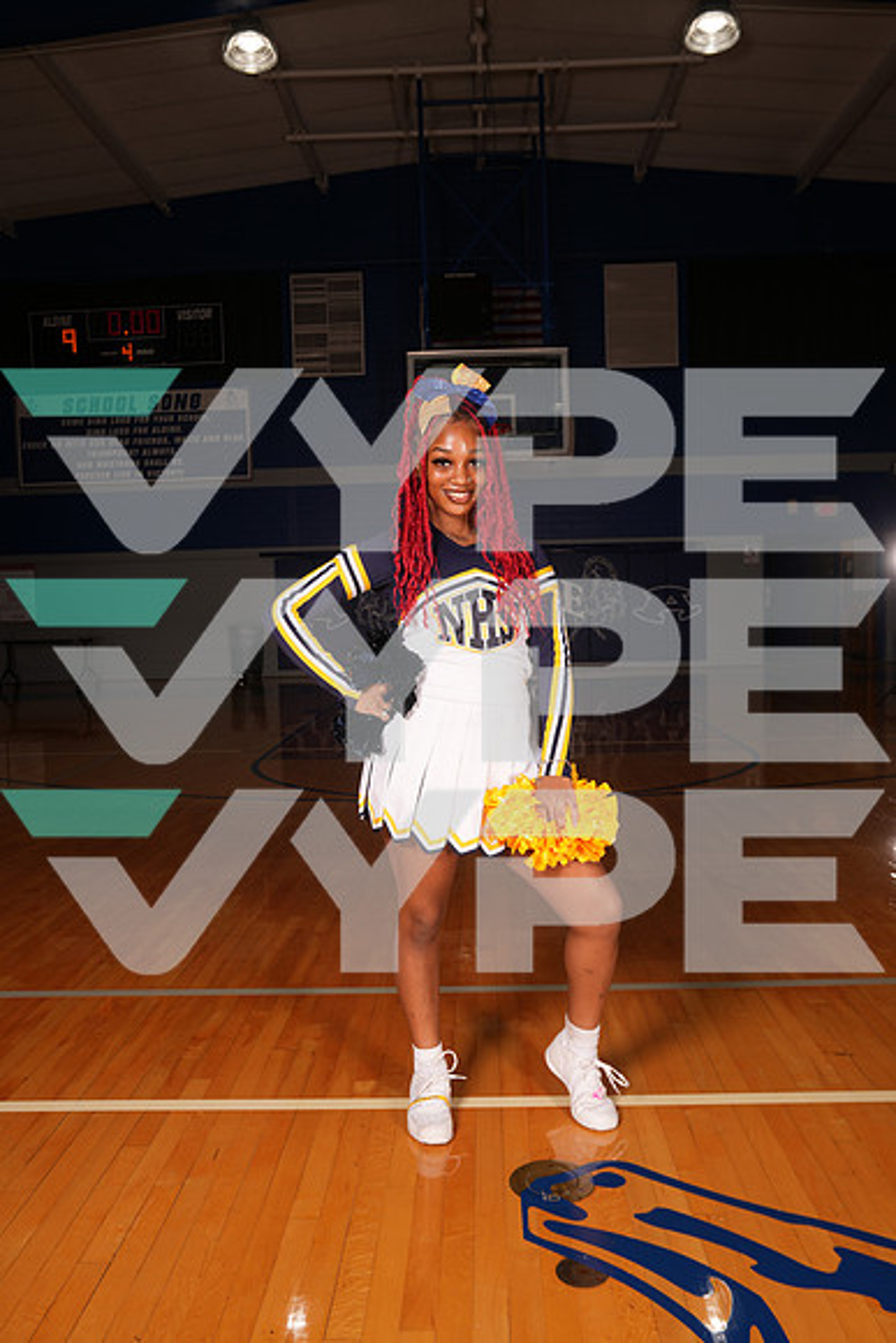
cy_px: 672
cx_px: 448
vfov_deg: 63.6
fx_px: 1082
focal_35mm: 29
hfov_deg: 45.0
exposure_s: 1/100
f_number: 6.3
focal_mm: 29
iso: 100
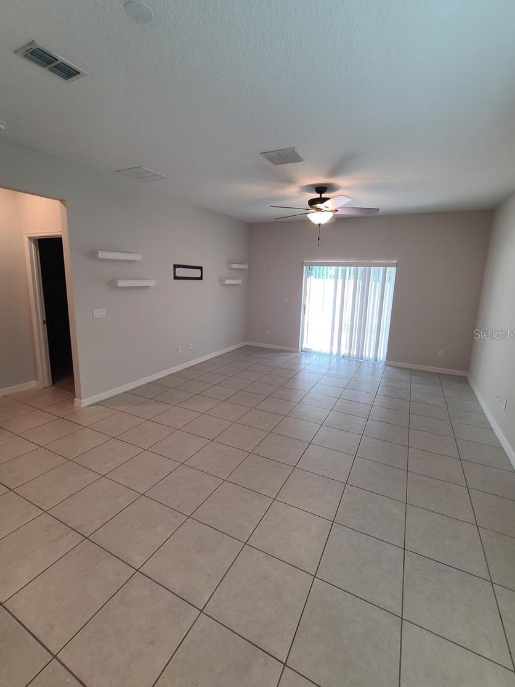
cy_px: 334
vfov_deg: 102.0
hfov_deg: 85.7
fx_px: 278
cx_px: 254
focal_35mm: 14
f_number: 2.2
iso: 125
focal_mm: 2.2
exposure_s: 1/59
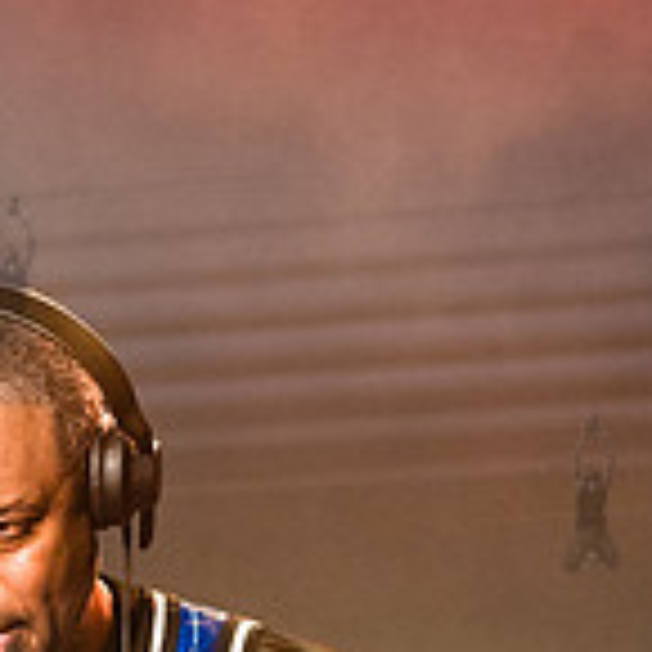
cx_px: 9
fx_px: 8204
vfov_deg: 4.5
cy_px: 708
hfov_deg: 4.5
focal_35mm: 385
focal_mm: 112
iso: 4000
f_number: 4
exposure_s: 1/500
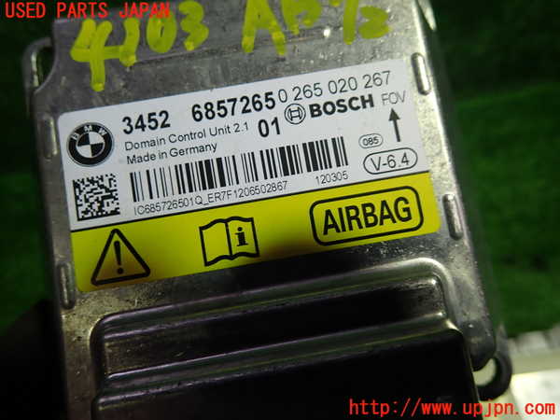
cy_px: 210
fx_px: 404
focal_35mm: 25
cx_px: 280
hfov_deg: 69.4
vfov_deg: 54.9
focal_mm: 4.5
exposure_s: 1/60
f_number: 2
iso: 100
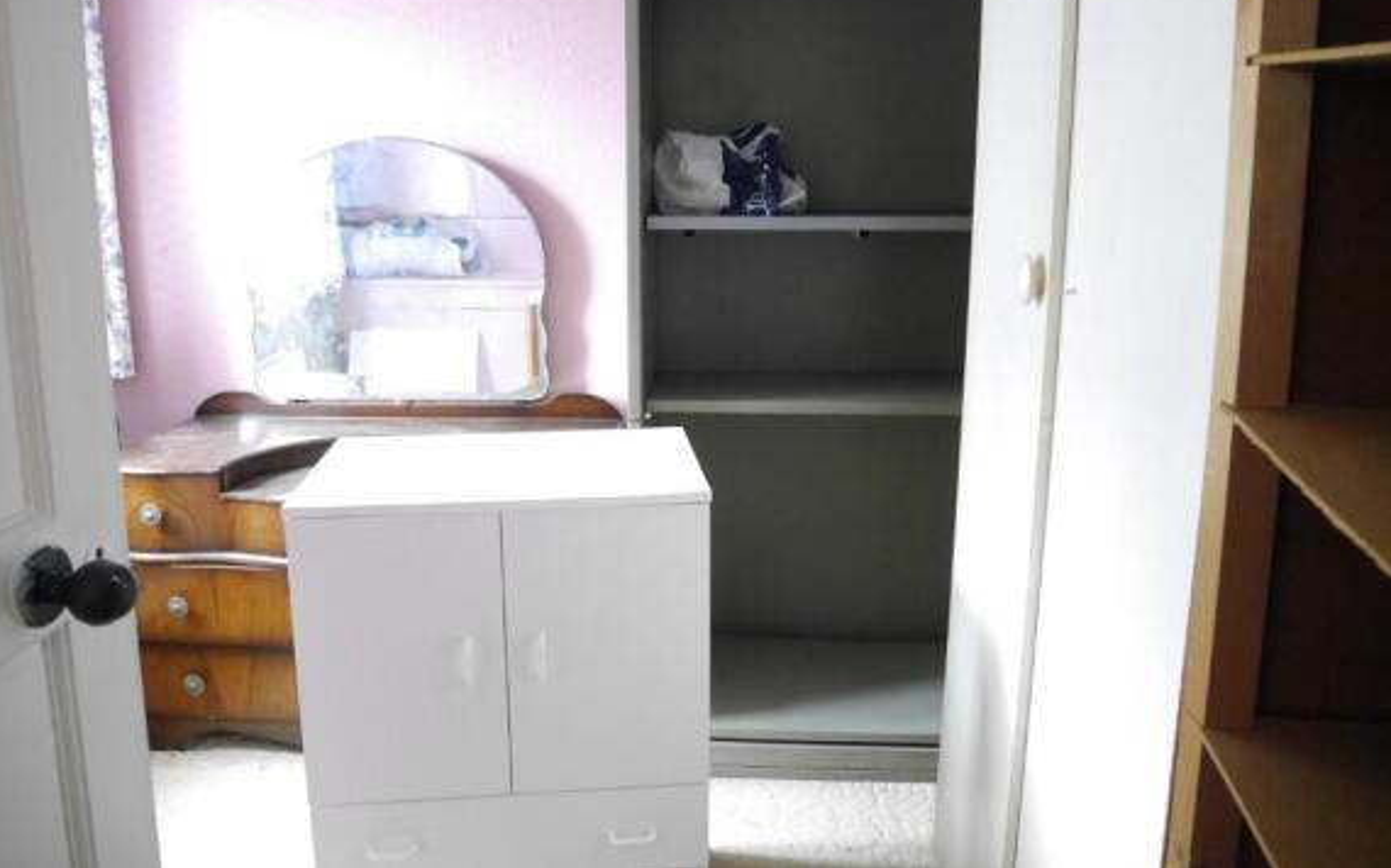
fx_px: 985
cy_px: 340
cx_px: 683
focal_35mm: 26
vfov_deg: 47.3
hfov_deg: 70.4
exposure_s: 1/80
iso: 3200
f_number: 3.5
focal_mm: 12
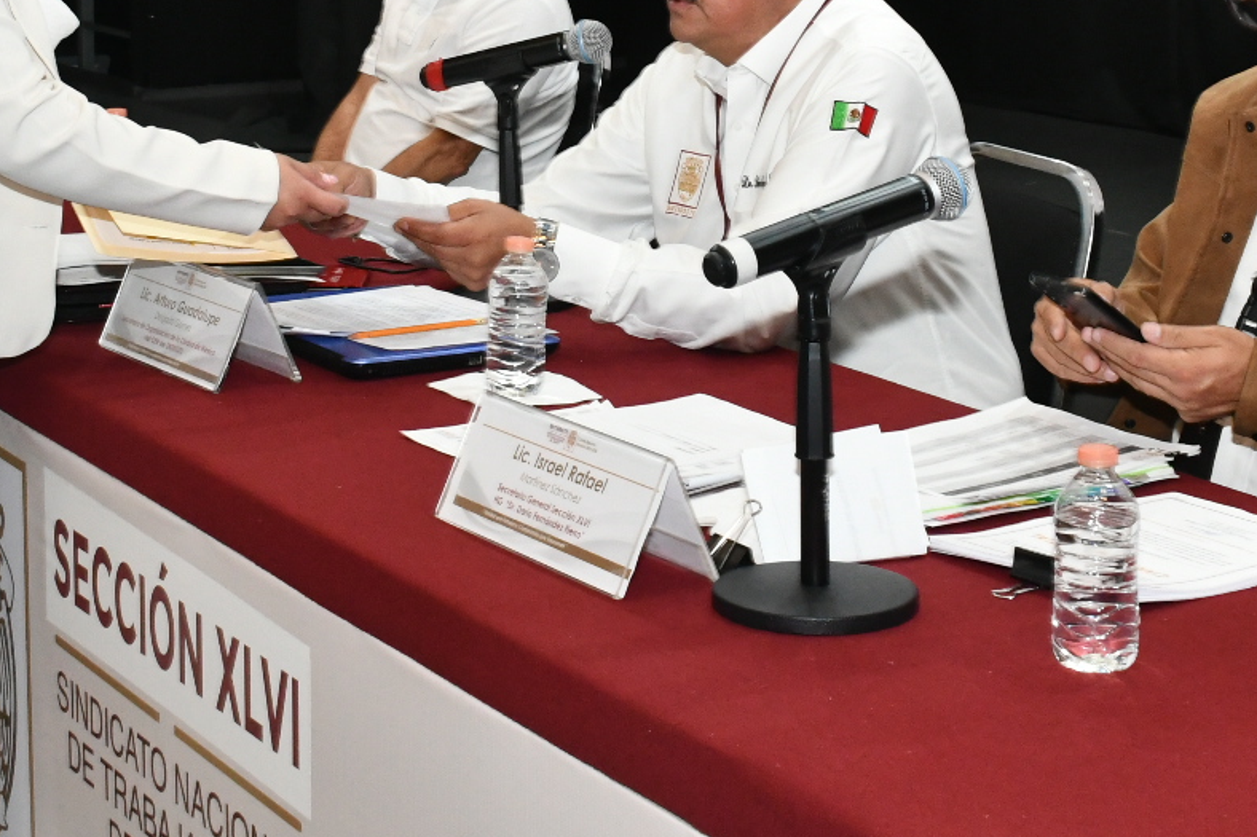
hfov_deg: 27.3
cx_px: 549
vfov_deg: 18.0
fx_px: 2583
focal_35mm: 74
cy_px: 33
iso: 2000
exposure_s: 1/40
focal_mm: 24
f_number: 10
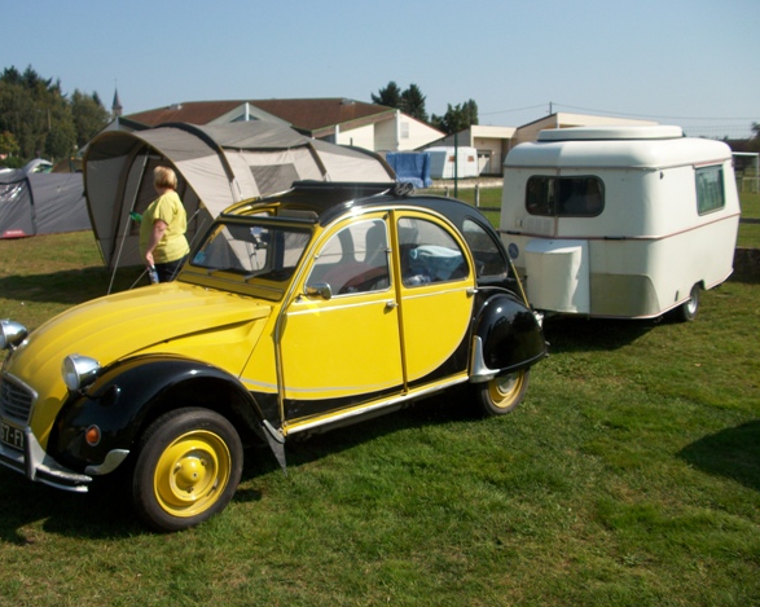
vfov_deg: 44.5
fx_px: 742
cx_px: 359
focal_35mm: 33
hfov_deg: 54.2
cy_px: 302
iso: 80
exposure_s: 1/185
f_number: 8.8
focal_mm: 5.7
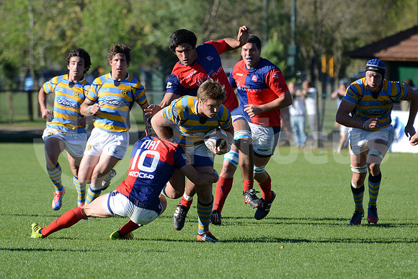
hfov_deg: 6.9
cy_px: 140
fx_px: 3484
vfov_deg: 4.6
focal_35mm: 300
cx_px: 209
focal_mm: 300
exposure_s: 1/640
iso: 320
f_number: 5.6
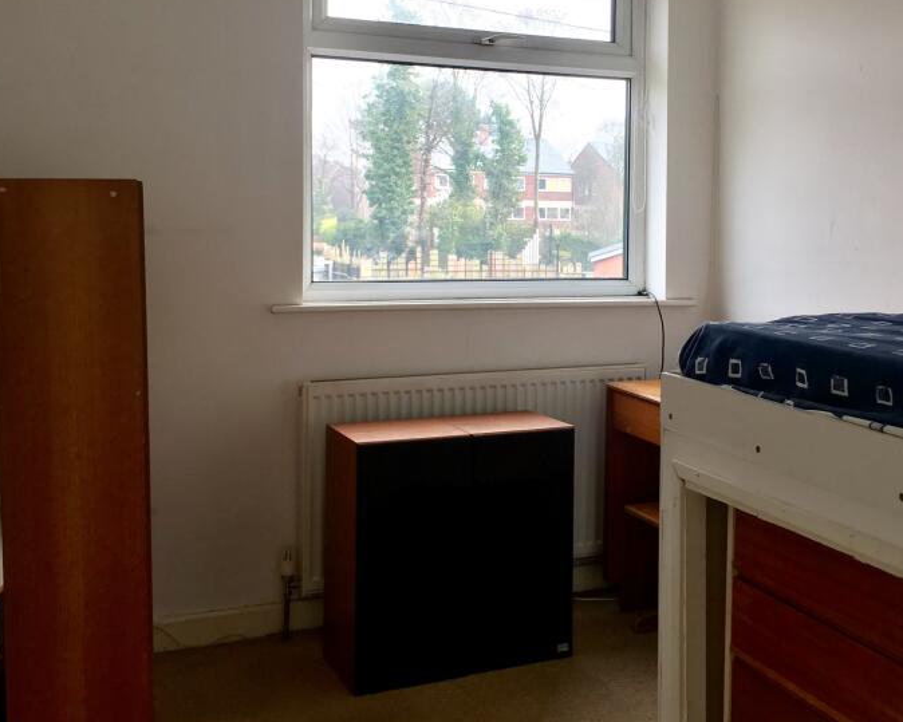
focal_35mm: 43
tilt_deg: -4.3
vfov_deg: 34.7
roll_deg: -0.4
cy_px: 261
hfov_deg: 42.5
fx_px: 1149
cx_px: 581
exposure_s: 1/50
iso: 32
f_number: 2.2
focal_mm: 4.15
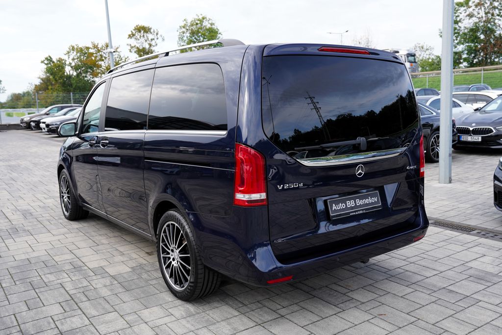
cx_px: 251
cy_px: 168
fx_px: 446
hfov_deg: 58.7
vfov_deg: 41.1
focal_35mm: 32
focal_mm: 32
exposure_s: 1/125
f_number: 5
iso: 100
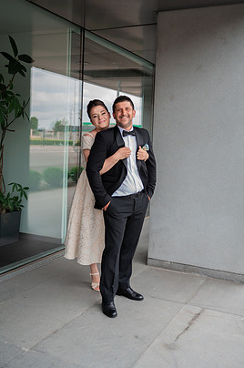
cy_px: 169
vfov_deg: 49.6
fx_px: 398
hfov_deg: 34.1
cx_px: 122
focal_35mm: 39
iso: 200
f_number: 2.8
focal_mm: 35
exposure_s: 1/320
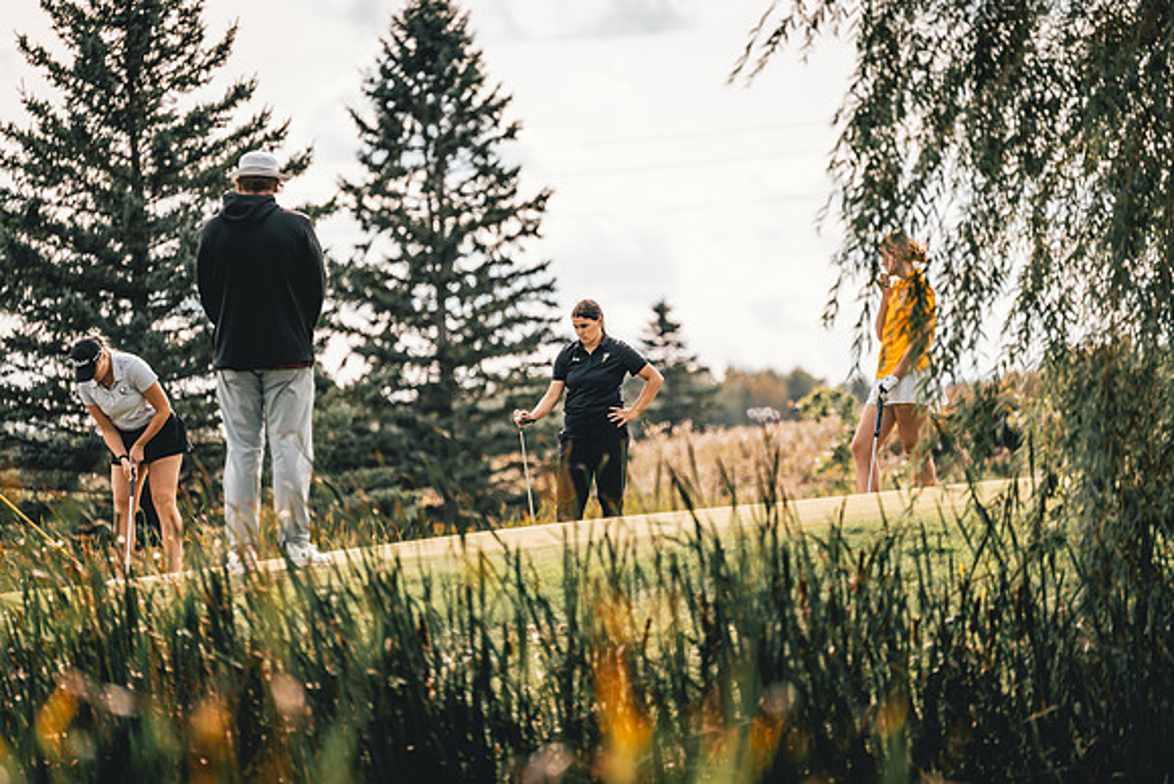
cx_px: 587
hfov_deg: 5.2
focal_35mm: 400
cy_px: 392
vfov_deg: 3.4
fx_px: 13047
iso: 400
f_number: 6.3
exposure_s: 1/500
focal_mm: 400
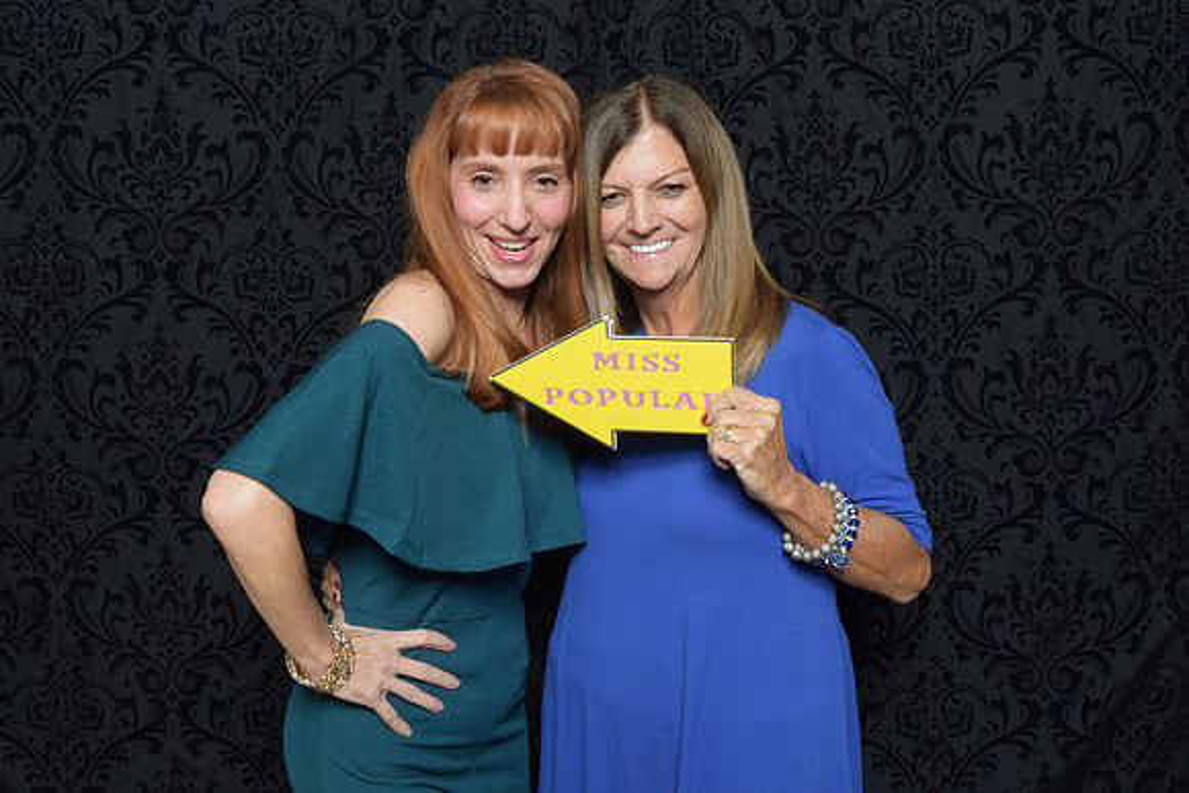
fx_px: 1288
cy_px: 396
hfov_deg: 49.5
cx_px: 594
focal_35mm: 39
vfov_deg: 34.2
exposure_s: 1/60
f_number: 20
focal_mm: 26
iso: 500
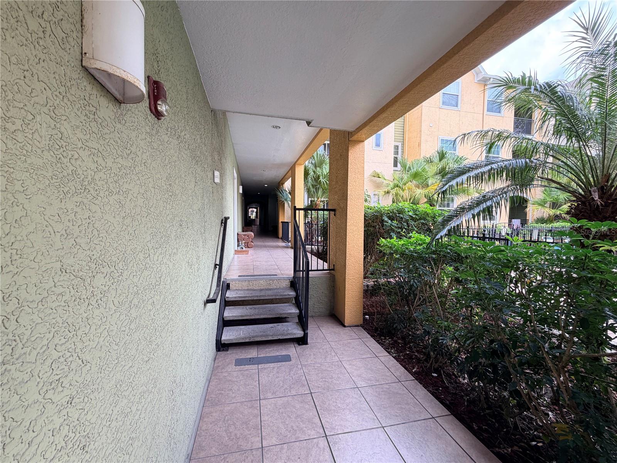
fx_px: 250
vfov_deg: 85.7
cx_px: 308
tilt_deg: -3.3
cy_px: 232
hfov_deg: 102.1
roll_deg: -0.1
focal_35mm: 14
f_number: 2.2
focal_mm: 2.22
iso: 64
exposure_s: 1/121
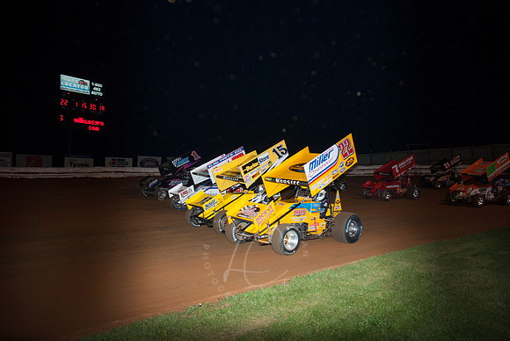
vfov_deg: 48.0
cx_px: 255
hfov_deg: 67.3
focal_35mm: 27
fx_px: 383
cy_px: 170
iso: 200
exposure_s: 1/160
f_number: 4
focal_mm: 18
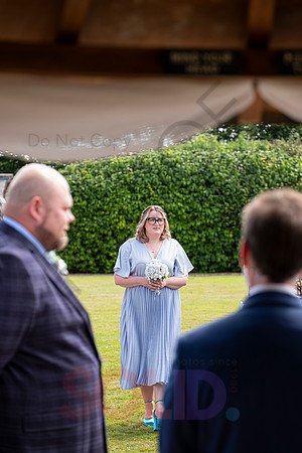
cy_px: 226
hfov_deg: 12.8
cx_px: 151
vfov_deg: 19.1
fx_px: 1346
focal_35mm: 107
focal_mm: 71.5
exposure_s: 1/640
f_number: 3.2
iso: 200
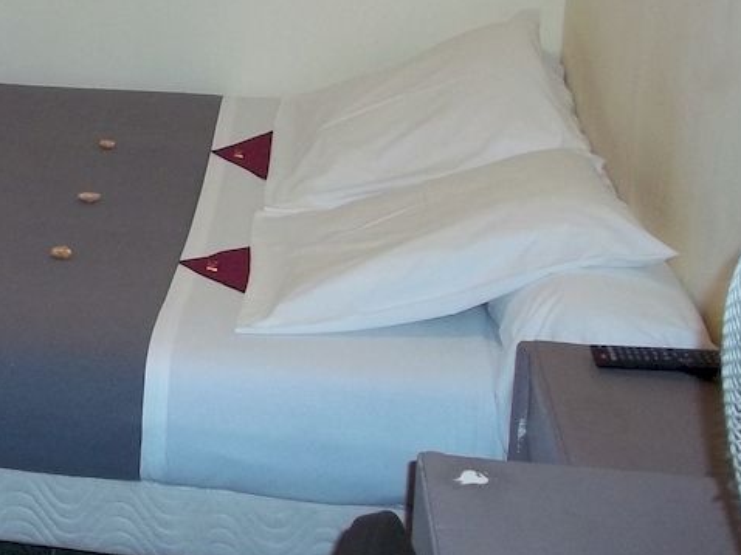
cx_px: -25
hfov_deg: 27.1
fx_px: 1434
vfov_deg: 21.4
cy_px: 54
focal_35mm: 67
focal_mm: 5.7
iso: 160
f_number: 2.9
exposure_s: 1/30
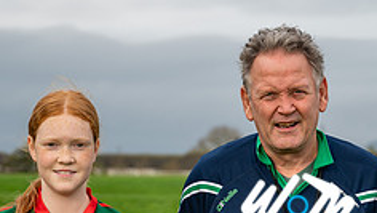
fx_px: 2170
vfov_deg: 5.6
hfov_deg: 9.9
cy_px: 261
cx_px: 311
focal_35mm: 217
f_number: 4
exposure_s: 1/250
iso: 100
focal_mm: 70
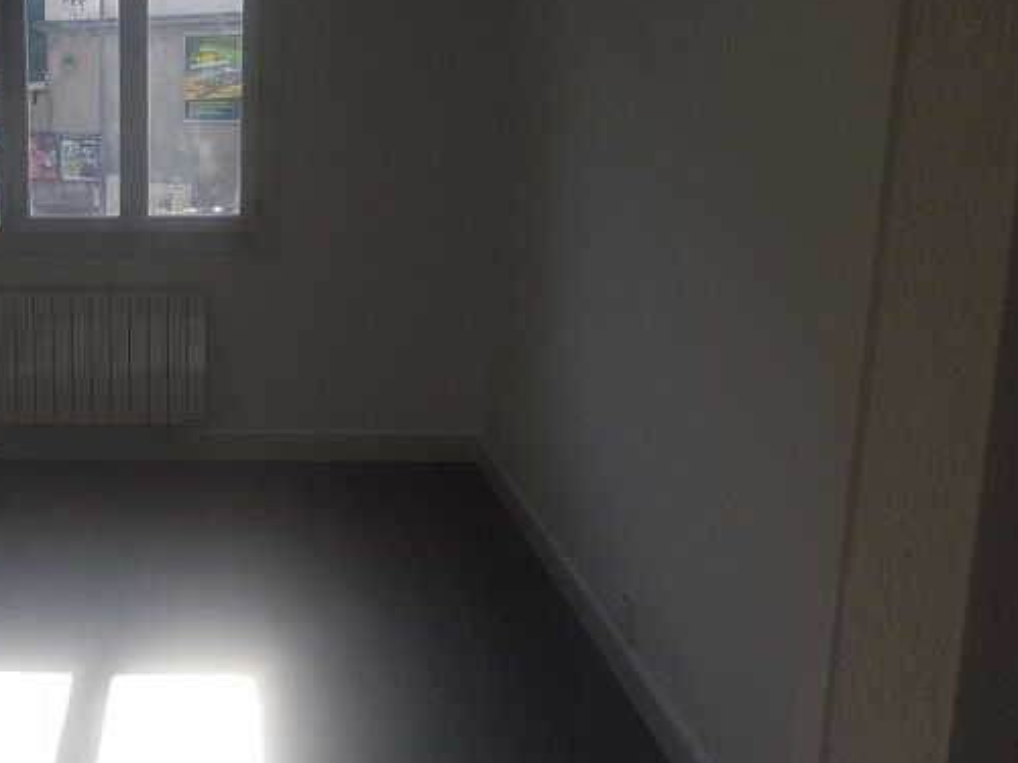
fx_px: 1529
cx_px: 110
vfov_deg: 28.0
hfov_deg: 34.8
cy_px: 425
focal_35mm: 52
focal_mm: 4.2
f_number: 1.7
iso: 40
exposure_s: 1/642
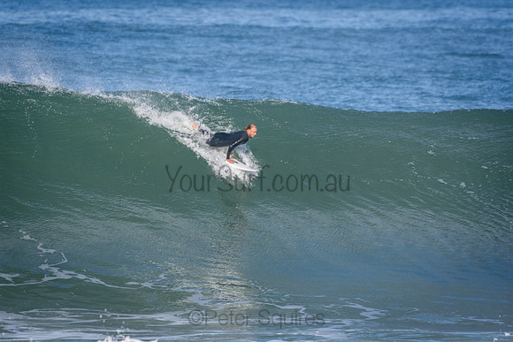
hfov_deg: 3.1
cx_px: 256
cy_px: 171
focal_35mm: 660
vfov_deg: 2.1
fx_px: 9407
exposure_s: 1/2000
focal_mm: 440
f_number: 5.6
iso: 400
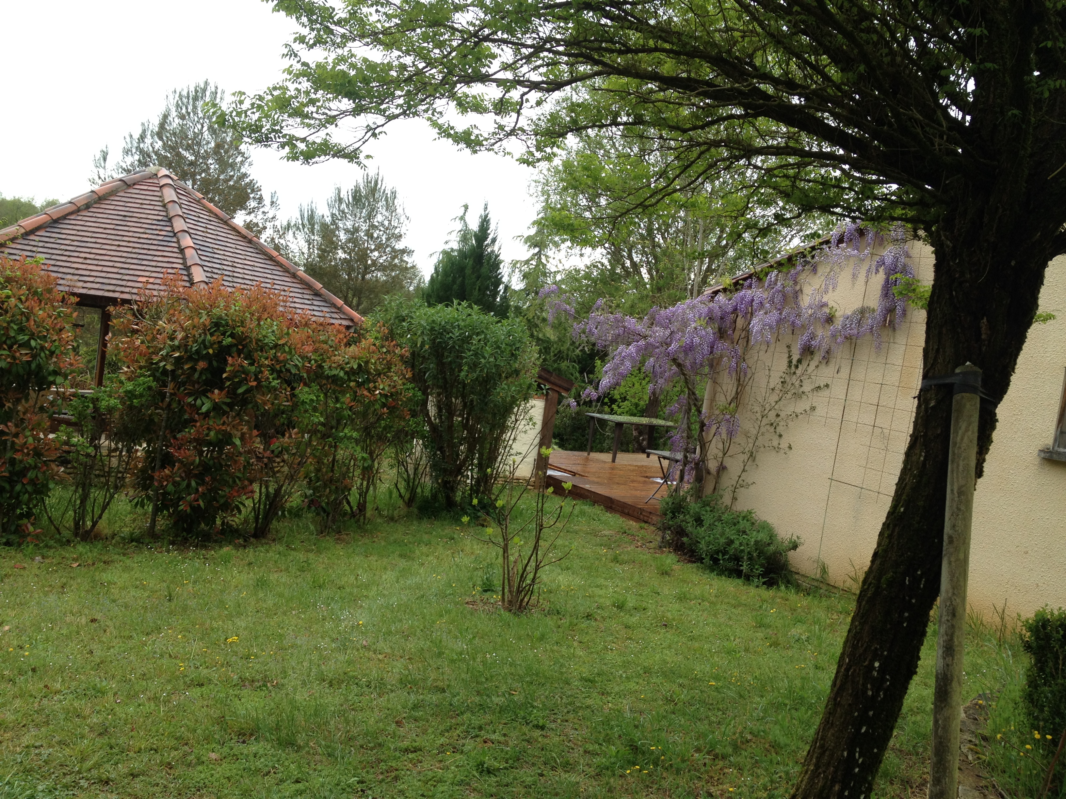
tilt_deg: -5.4
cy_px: 400
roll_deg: -6.4
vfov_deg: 40.7
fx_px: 1078
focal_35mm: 35
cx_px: 533
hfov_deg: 52.6
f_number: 2.4
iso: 50
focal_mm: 4.28
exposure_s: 1/273
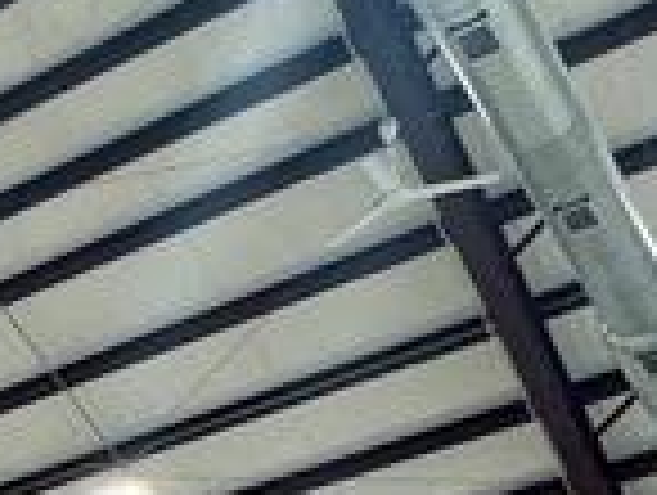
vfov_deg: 12.8
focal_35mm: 98
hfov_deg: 14.6
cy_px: 1053
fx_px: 1863
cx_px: -832
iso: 100
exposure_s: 1/99
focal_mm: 2.22
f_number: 2.2
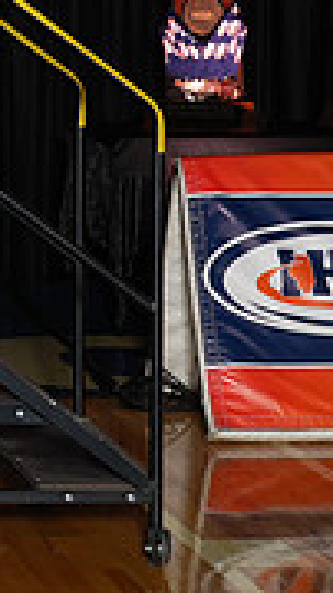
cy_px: 12
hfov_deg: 6.3
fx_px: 2862
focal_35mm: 182
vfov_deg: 11.7
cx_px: -557
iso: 640
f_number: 8
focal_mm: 54
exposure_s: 1/160
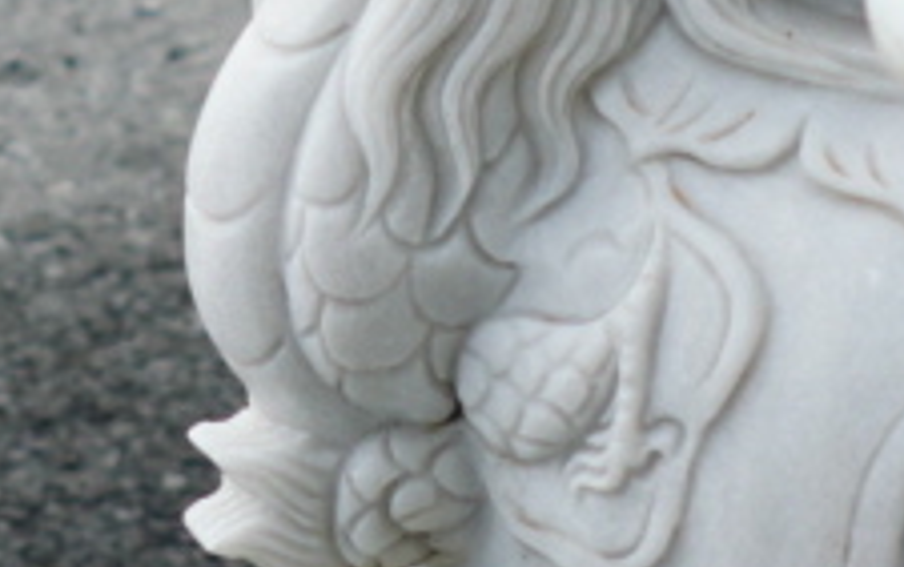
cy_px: -1448
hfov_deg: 6.4
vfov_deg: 3.8
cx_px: 434
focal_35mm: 329
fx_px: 8112
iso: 125
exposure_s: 1/500
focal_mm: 30
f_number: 2.8
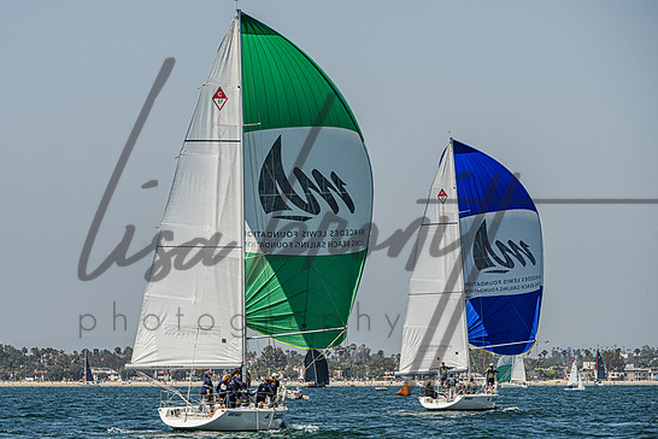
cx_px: 300
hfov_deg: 9.0
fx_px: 4185
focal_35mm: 229
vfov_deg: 6.0
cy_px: 226
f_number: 8
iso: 400
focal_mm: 180
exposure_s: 1/2000
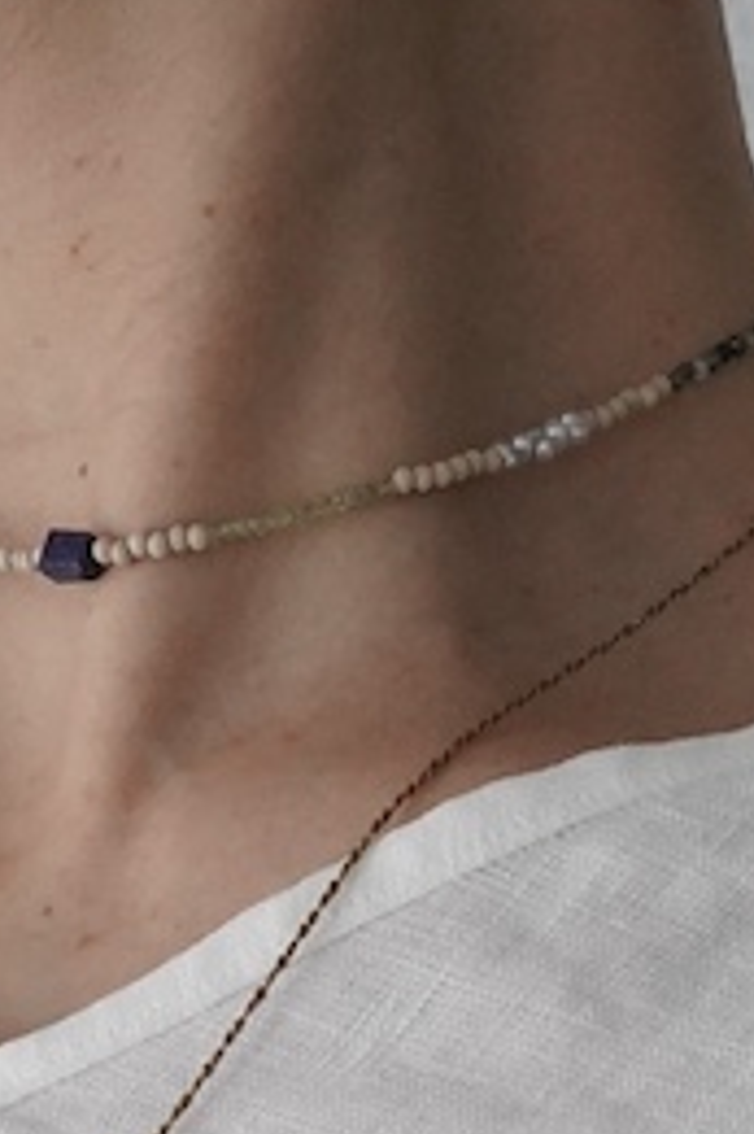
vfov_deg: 9.1
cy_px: 3149
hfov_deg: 7.2
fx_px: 6008
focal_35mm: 191
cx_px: 453
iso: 5000
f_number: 9
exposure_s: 1/80
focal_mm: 33
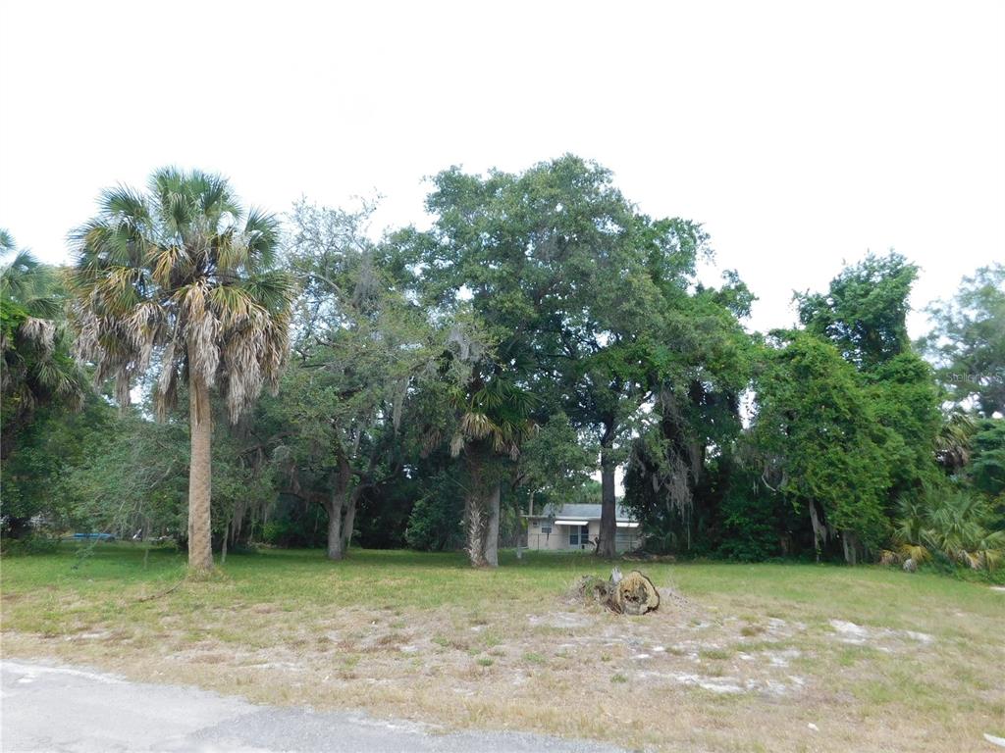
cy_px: 376
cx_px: 502
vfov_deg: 58.9
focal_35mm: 23
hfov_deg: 73.9
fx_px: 668
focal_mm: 4
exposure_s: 1/320
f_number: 3
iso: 125
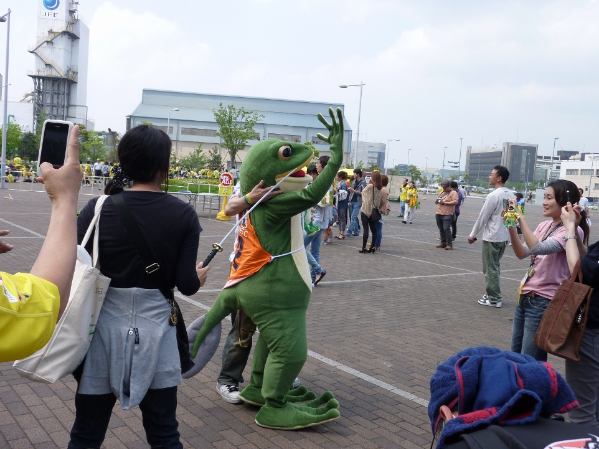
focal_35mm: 33
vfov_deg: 42.9
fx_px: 571
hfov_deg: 55.4
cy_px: 217
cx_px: 291
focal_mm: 5.5
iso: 80
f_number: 3.6
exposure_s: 1/400
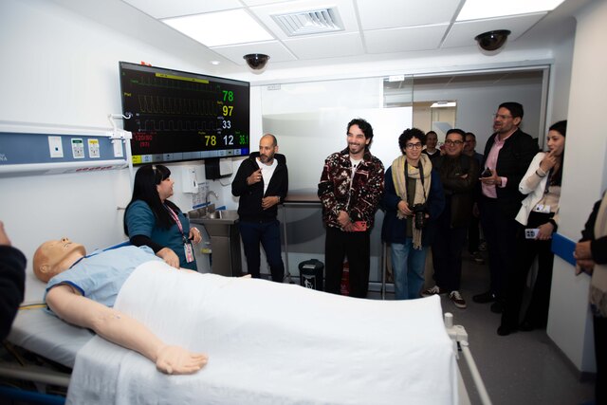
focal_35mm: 20
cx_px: 304
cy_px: 202
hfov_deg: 84.0
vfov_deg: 62.0
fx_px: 337
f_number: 3.2
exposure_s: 1/250
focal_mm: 20
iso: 320
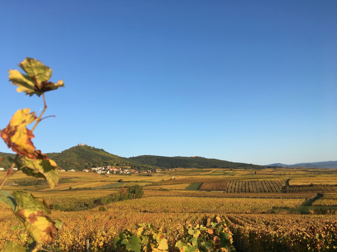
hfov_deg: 61.7
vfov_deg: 48.2
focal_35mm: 29
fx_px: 282
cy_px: 126
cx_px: 168
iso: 25
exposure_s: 1/927
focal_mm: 4.15
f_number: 2.2
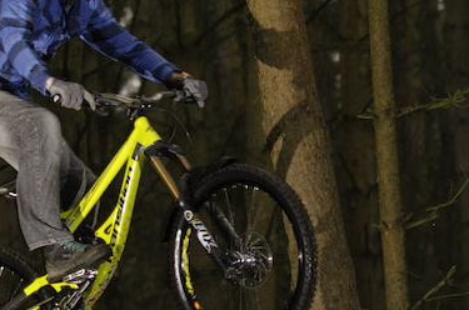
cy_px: 176
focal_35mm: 389
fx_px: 5060
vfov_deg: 3.5
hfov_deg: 5.3
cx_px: 226
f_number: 2.8
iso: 800
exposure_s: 1/320
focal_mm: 95
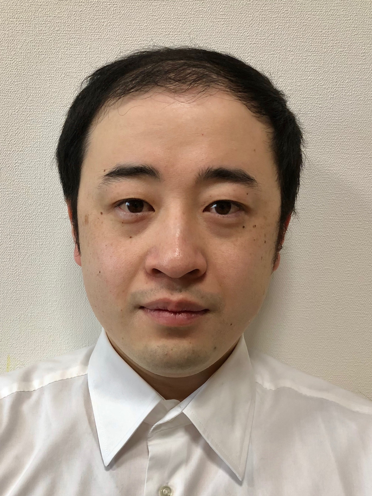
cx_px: 186
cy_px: 248
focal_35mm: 28
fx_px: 401
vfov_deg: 63.4
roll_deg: -1.4
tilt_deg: -7.8
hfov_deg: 49.8
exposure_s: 1/30
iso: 40
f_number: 1.8
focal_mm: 4
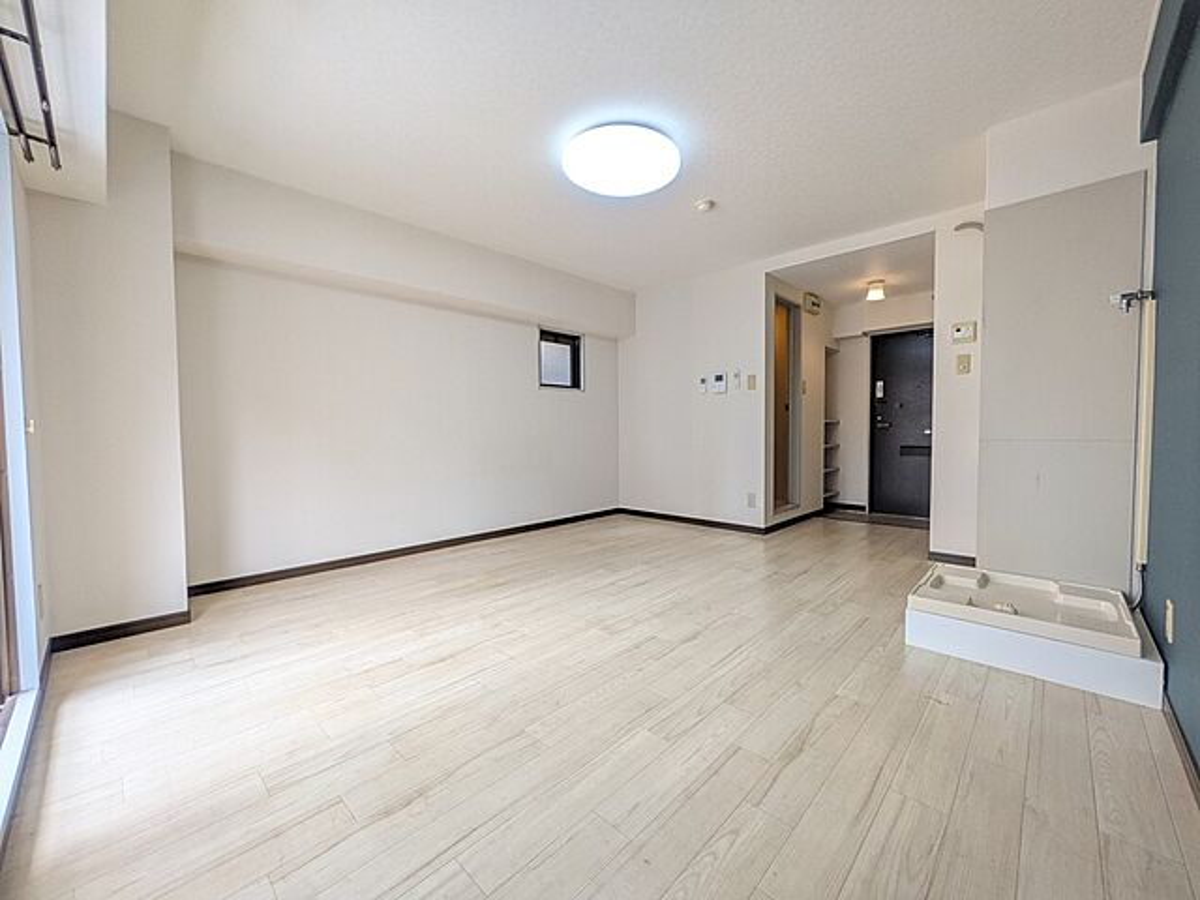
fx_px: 485
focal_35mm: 14
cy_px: 450
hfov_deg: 102.1
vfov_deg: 85.7
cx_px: 600
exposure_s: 1/120
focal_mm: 1.83
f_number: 2.2
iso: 73
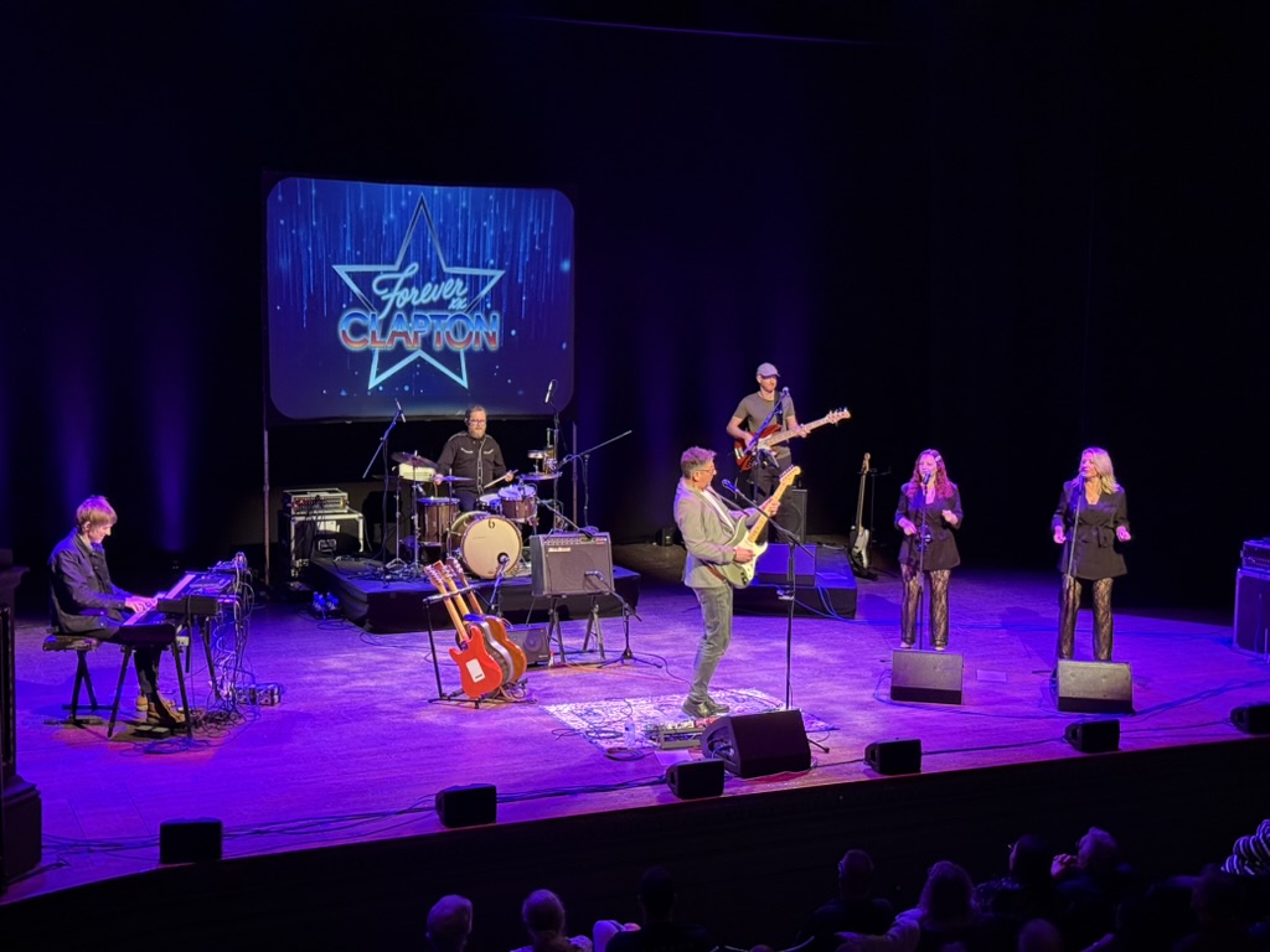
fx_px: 1761
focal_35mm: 48
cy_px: 476
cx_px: 635
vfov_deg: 30.3
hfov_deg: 39.7
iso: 500
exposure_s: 1/36
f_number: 1.78
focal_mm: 6.76
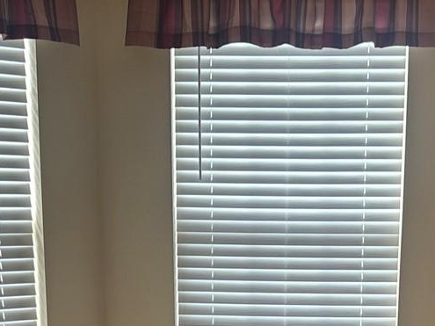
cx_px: 277
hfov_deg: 23.2
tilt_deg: -11.8
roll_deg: -0.1
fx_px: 1055
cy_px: 449
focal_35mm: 84
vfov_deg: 16.4
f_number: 1.5
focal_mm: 5.7
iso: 64
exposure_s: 1/120
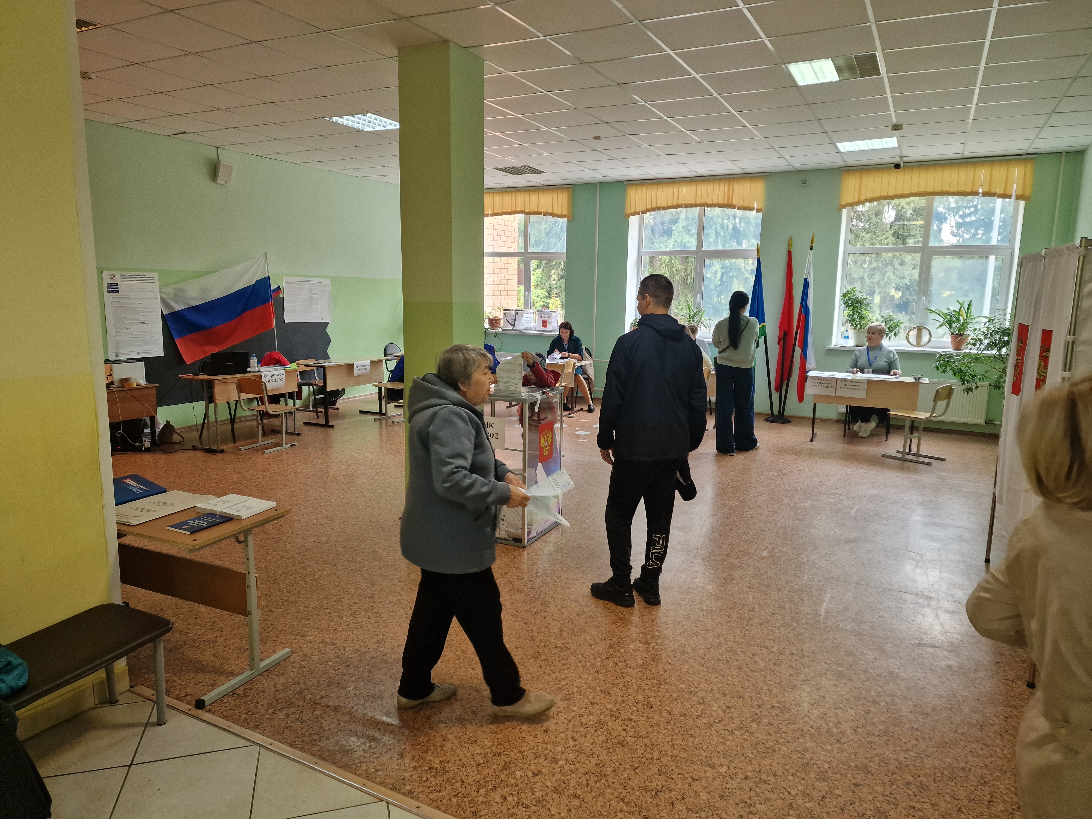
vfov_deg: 58.9
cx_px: 546
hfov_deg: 73.9
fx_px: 726
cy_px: 410
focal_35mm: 23
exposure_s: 1/100
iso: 200
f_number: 1.8
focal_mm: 6.4
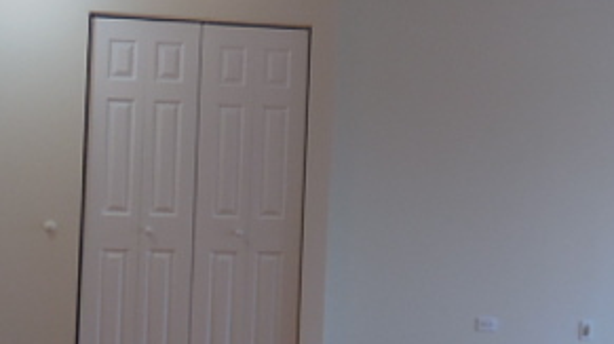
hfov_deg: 34.9
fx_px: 976
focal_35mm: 60
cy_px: 129
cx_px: 321
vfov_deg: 20.0
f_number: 3.3
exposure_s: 1/40
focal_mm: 4.5
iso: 125
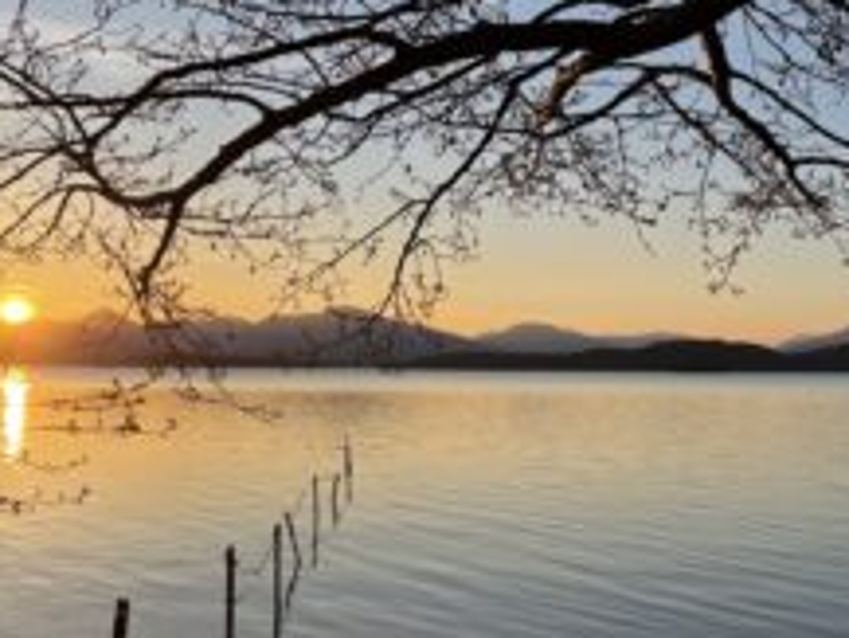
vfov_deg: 31.5
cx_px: 458
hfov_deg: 41.2
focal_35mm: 46
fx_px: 1129
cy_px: 380
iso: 32
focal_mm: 5.1
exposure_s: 1/3922
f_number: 1.6
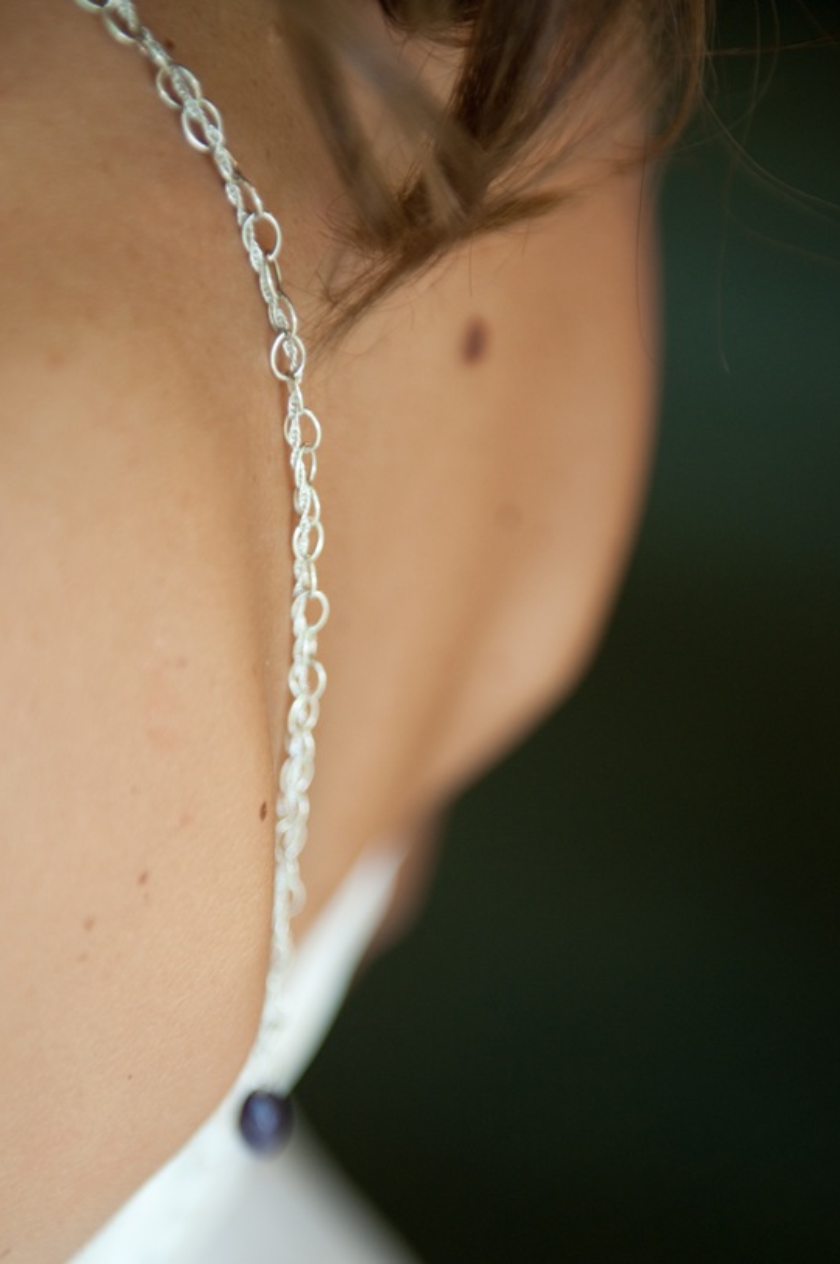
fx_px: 3016
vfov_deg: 23.6
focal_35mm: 86
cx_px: 333
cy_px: 766
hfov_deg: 15.8
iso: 640
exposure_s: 1/100
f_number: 2.8
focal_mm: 70
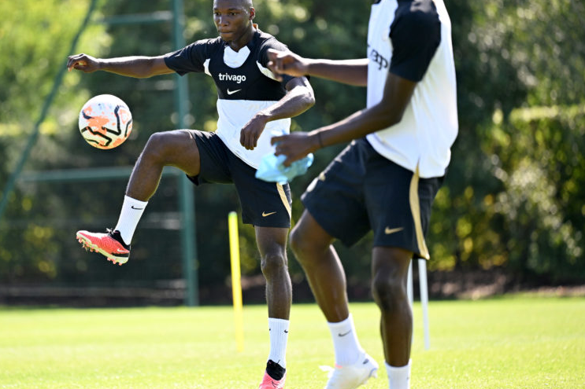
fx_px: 4256
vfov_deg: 5.2
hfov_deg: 7.9
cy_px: 176
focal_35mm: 262
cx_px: 223
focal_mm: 190
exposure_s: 1/1600
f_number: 2.8
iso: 400
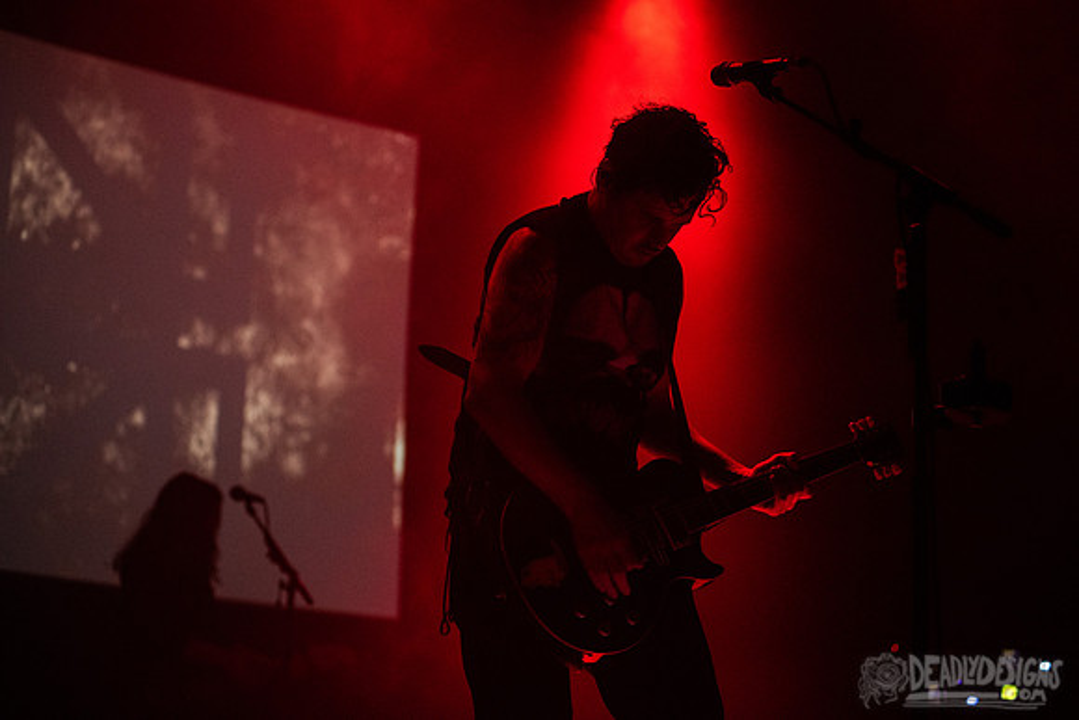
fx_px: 2398
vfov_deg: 17.1
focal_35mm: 80
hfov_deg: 25.4
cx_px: 540
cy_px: 360
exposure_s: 1/160
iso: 3200
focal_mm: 80
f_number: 3.2
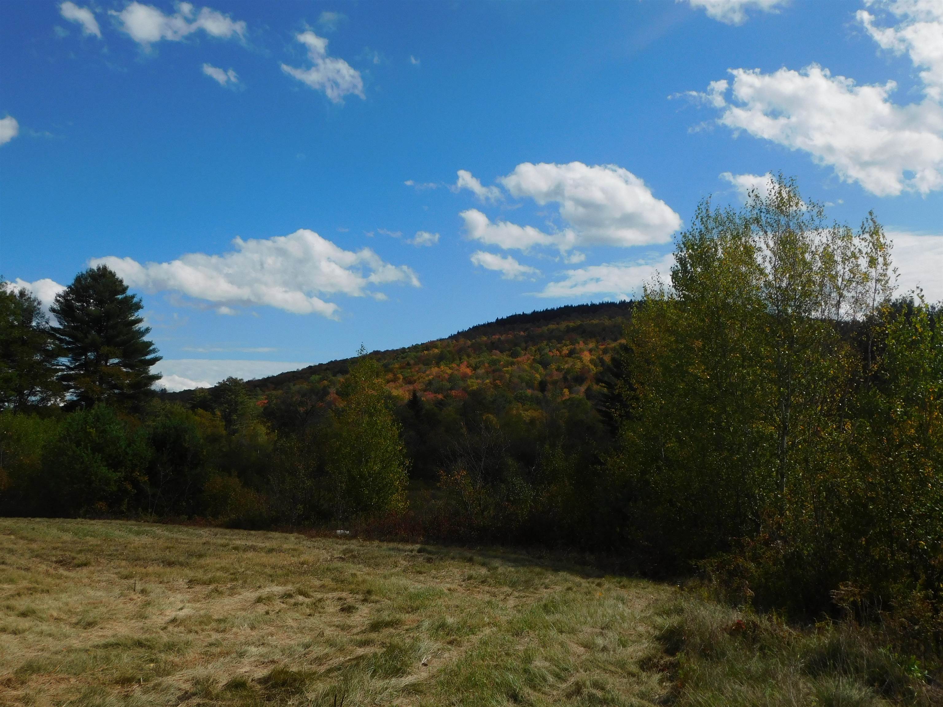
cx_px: 472
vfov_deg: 39.7
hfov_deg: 51.4
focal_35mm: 36
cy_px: 354
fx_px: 981
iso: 125
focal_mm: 6.3
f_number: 7
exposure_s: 1/800
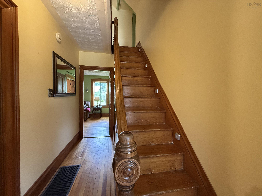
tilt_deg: -0.7
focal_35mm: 14
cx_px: 131
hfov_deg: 102.1
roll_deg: -0.4
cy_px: 98
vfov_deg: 85.7
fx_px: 106
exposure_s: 1/120
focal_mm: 2.22
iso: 640
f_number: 2.2
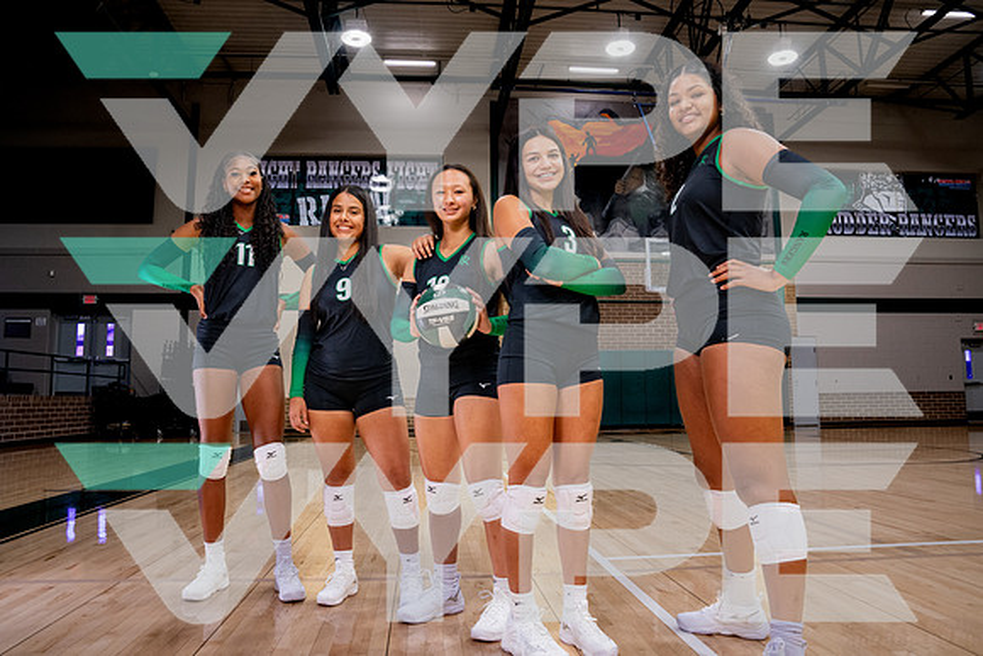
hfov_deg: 71.6
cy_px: 322
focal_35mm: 25
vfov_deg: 51.4
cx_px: 487
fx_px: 681
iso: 2500
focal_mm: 24
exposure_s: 1/80
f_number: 7.1
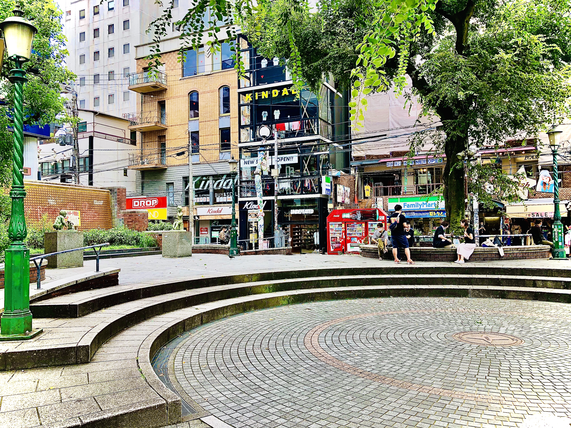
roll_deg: +2.0
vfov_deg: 49.7
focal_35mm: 28
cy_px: 214
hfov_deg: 63.4
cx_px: 286
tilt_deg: +2.6
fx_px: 462
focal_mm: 3.99
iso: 20
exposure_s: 1/390
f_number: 1.8
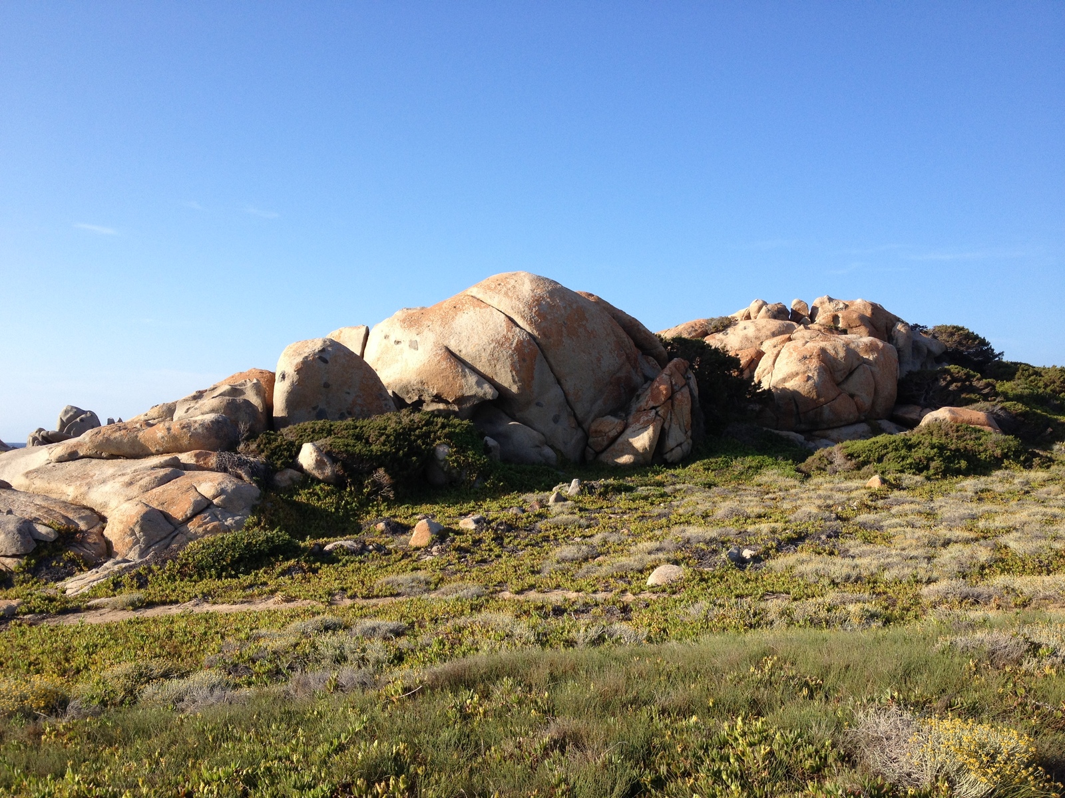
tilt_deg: +1.5
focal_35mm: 35
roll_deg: -0.7
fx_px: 1077
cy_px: 399
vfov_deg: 40.7
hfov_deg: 52.6
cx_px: 532
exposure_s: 1/1022
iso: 50
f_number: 2.4
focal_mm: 4.28
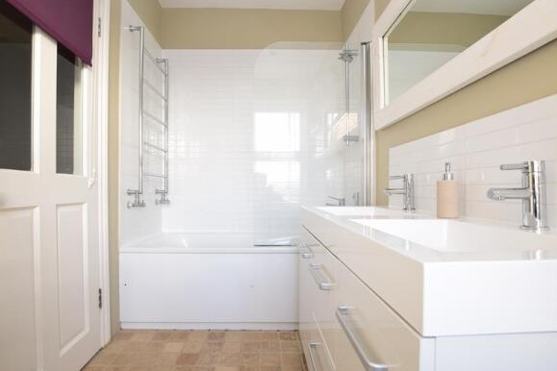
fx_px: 263
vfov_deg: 70.4
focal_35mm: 17
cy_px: 189
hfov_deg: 93.2
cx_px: 269
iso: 400
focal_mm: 10
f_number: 11
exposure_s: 1/10
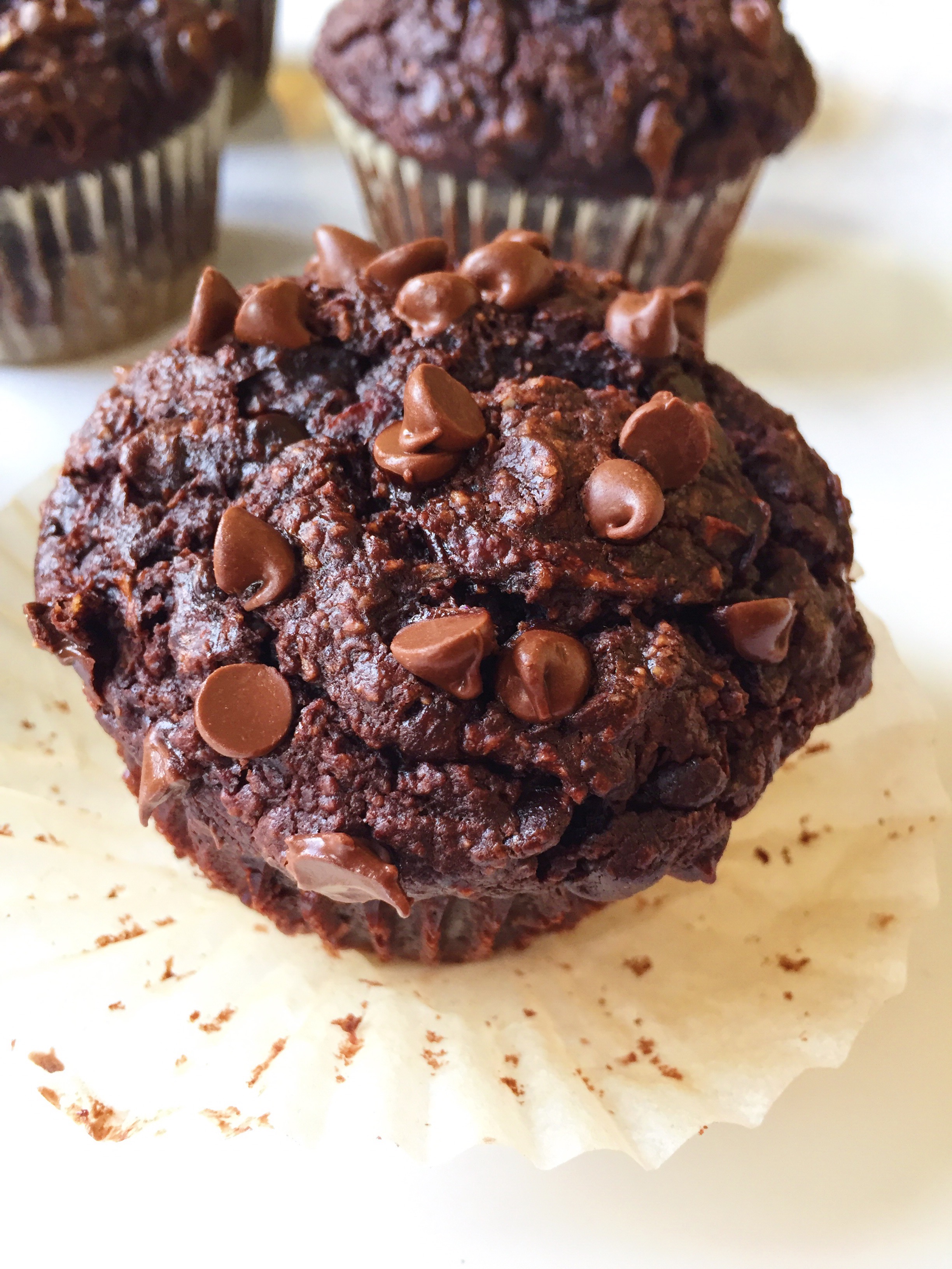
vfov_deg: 61.7
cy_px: 634
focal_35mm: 29
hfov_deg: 48.2
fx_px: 1063
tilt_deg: -46.0
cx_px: 476
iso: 80
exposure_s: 1/30
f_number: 2.2
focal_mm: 4.15
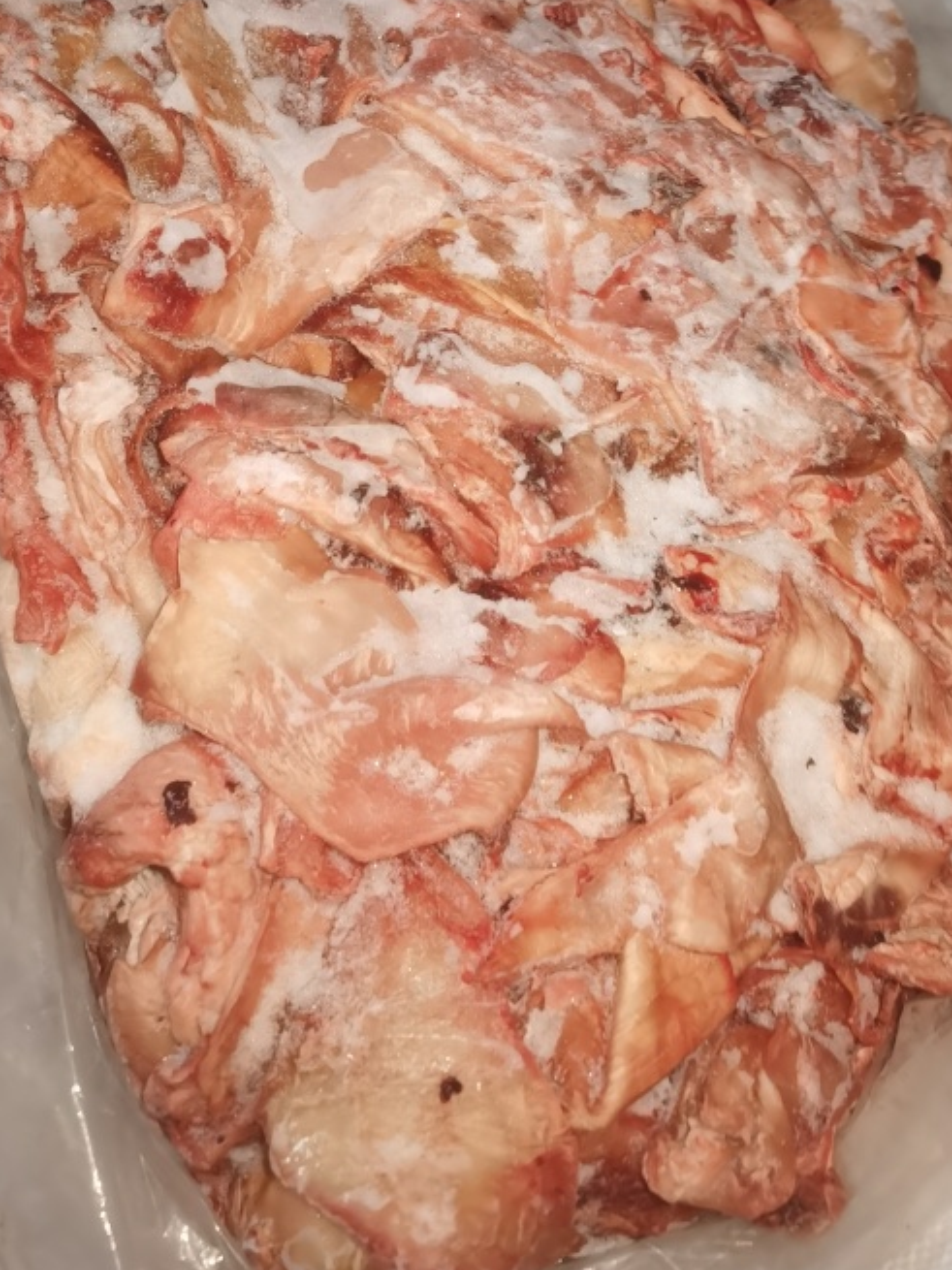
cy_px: 274
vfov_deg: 41.3
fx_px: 1614
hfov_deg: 32.8
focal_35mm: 44
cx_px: 555
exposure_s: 1/33.3
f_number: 1.6
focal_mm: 5.56
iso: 250
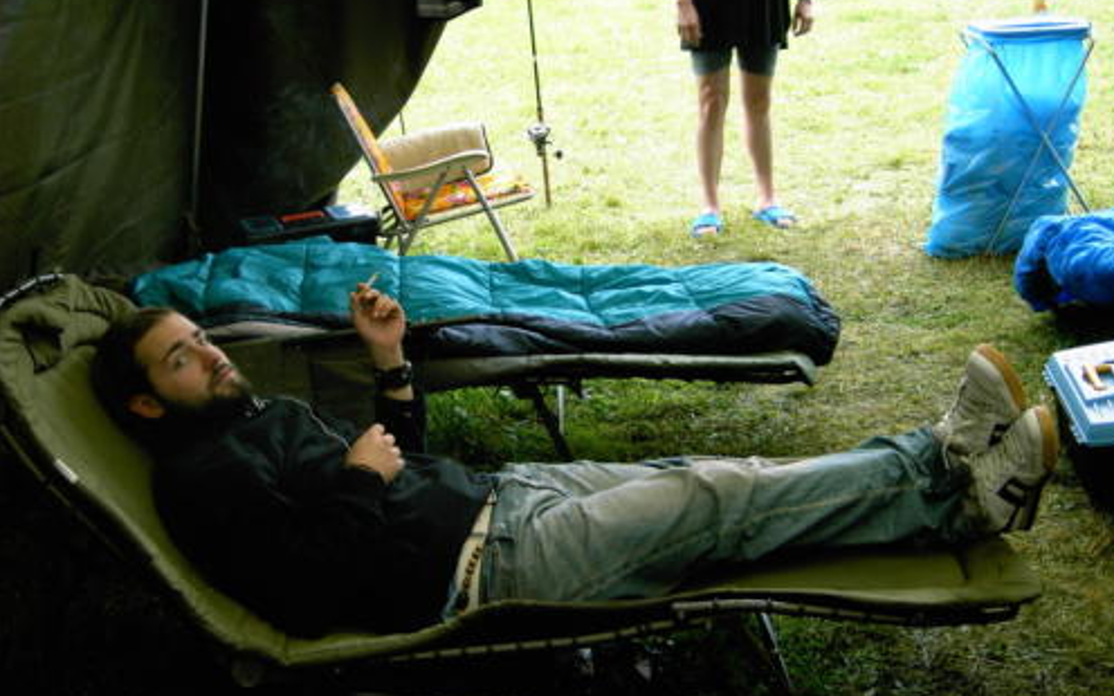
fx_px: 1427
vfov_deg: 27.4
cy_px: 354
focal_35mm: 47
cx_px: 559
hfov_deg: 42.6
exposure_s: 1/50
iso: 100
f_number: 2.8
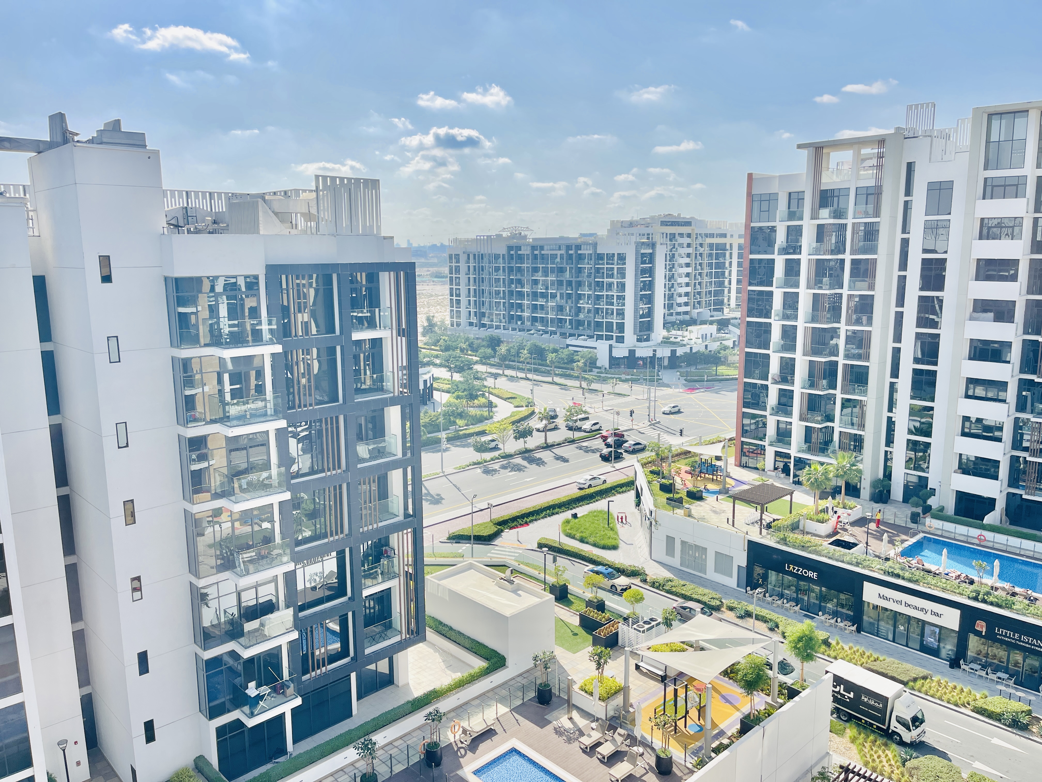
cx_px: 521
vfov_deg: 54.9
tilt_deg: -10.3
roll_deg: -0.1
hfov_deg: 69.4
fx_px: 753
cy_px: 391
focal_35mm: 25
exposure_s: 1/3003
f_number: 1.6
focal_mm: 5.1
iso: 50
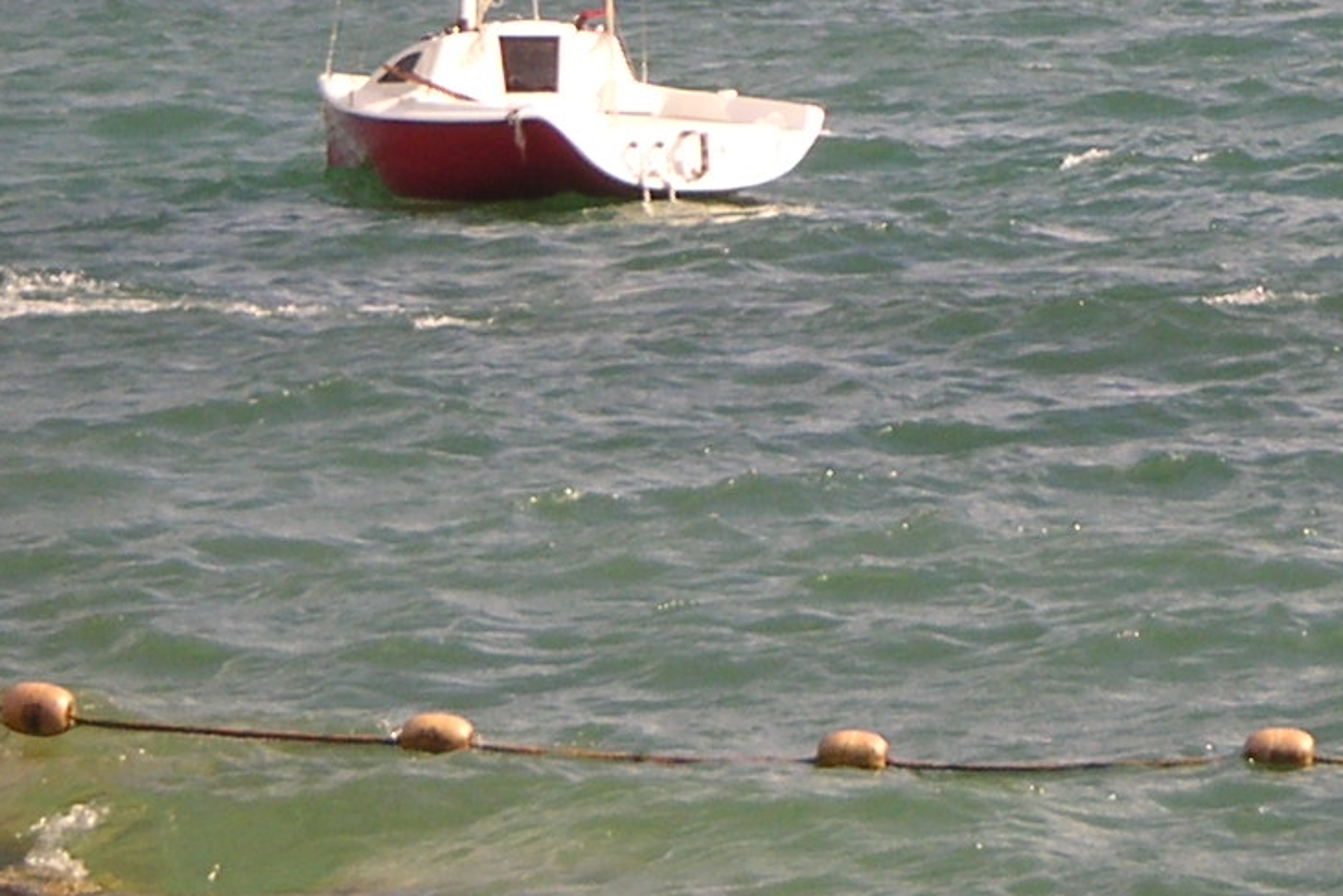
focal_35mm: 253
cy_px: -107
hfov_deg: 8.1
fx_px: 9440
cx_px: 890
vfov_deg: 5.4
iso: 64
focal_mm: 14.4
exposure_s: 1/500
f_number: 3.7
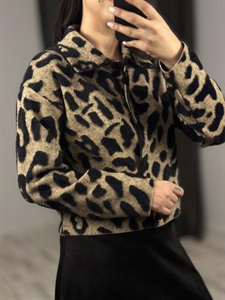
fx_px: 416
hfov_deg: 30.3
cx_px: 112
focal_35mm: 48
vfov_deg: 39.6
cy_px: 150
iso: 125
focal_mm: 6.86
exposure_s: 1/100
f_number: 1.78
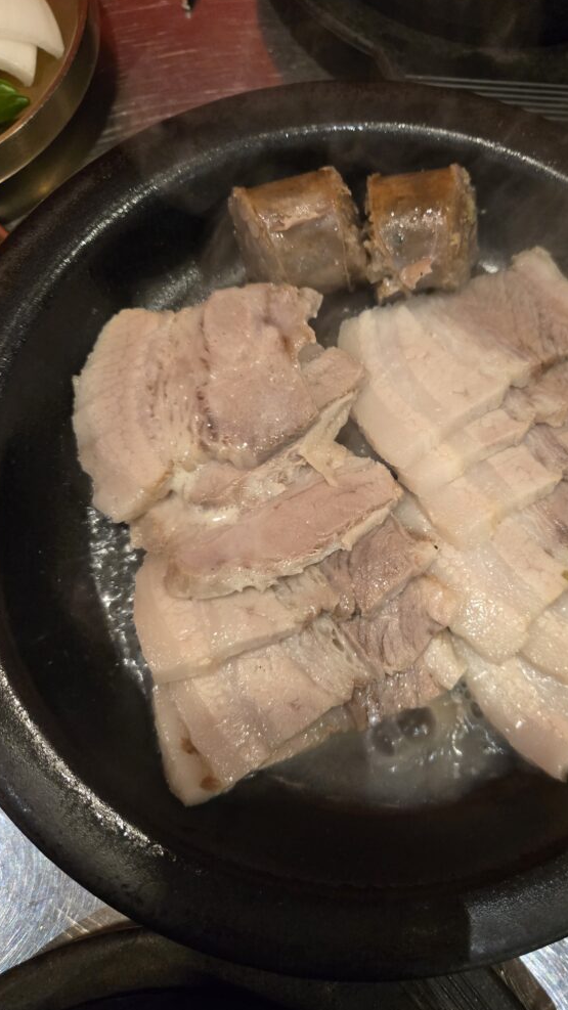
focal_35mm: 26
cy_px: 510
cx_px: 382
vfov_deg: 71.9
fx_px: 696
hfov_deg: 43.7
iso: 500
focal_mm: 5.4
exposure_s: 1/120
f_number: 1.8
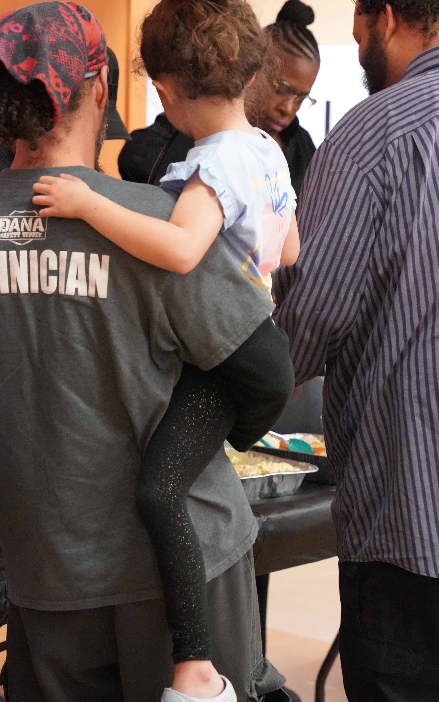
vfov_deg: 16.6
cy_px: 294
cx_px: 59
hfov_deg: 10.4
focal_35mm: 126
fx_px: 2412
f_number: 4
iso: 8000
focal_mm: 70
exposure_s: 1/160
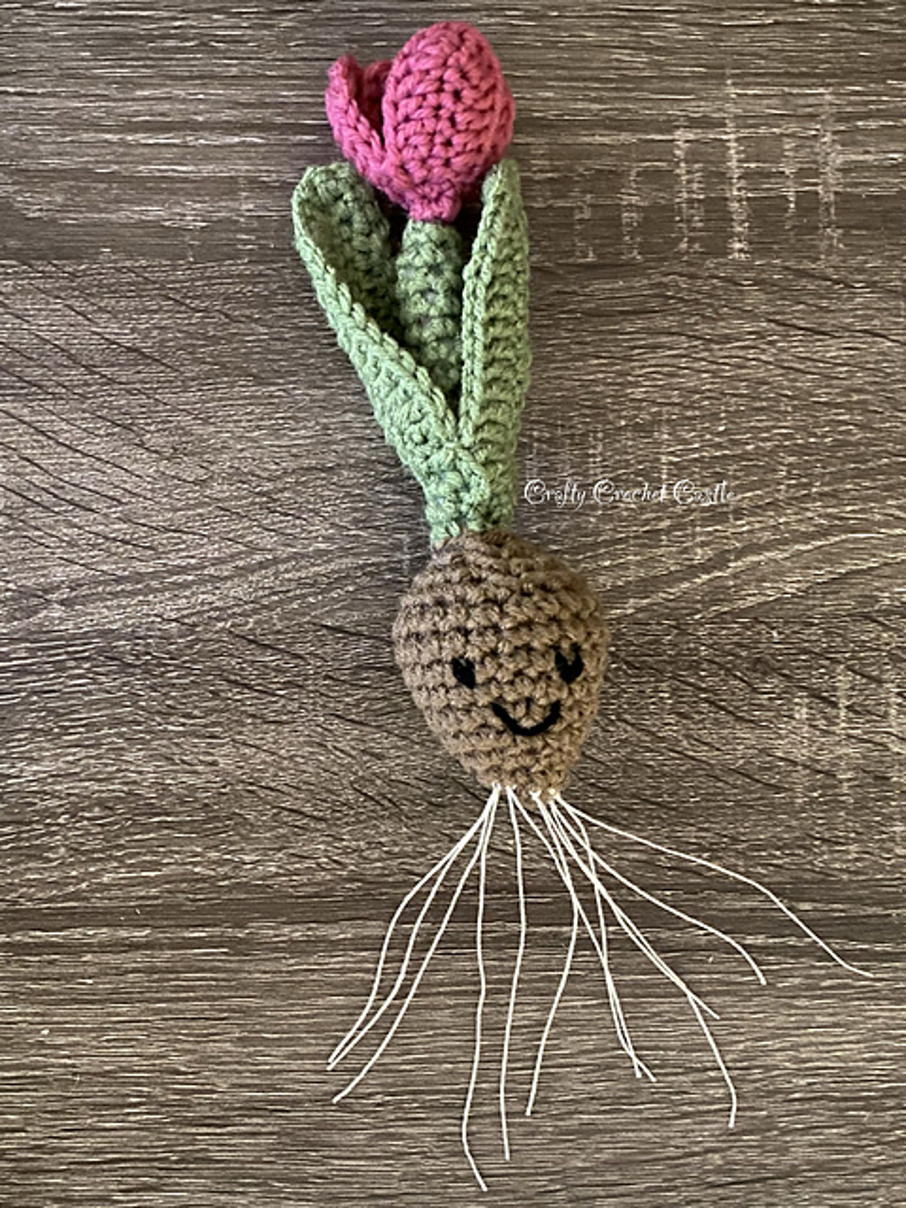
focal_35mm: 52
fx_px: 1815
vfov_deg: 36.8
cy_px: 604
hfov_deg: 28.0
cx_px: 453
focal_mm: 6
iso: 200
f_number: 2
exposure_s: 1/40
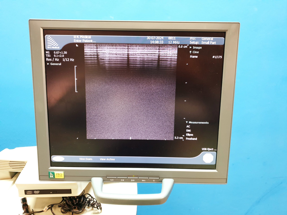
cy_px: 108
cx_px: 144
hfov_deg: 67.3
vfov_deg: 53.1
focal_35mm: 26
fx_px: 216
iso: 250
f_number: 1.5
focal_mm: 4.3
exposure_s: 1/33
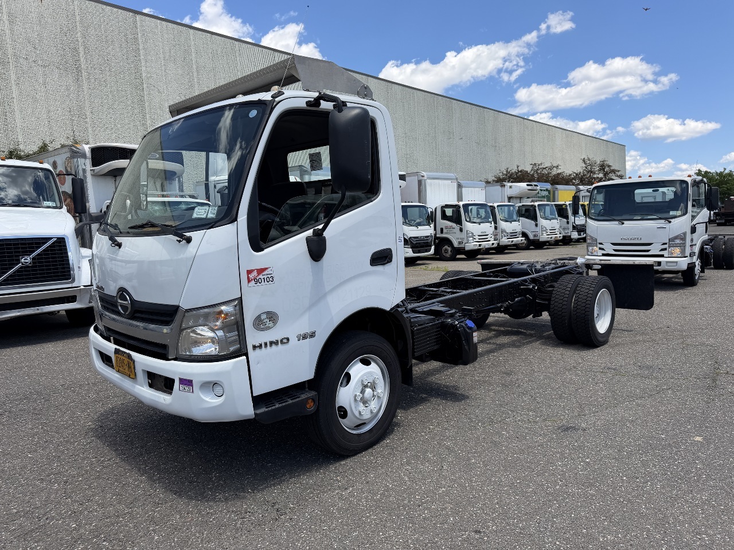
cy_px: 275
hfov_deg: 71.6
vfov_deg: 56.8
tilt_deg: -6.6
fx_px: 509
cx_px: 367
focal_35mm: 24
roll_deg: +3.7
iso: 80
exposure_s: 1/3425
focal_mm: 6.76
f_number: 1.78
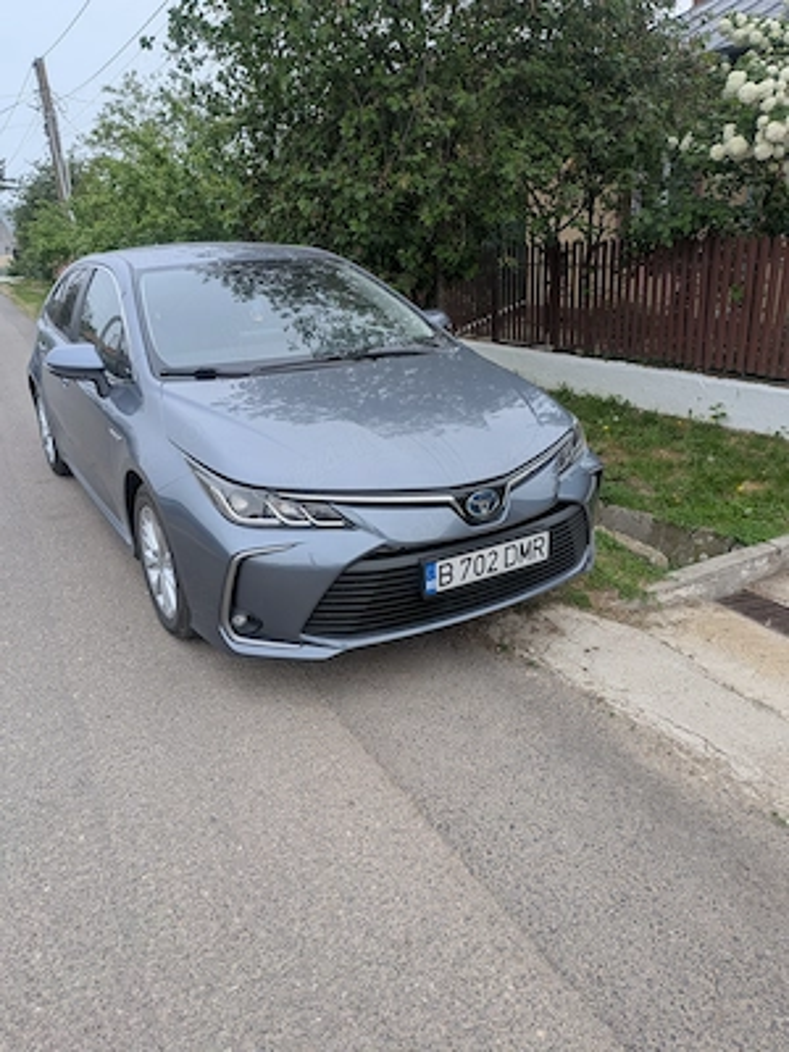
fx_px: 729
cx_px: 394
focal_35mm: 24
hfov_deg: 56.8
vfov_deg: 71.6
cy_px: 526
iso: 27
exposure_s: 1/218
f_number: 1.7
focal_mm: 4.53
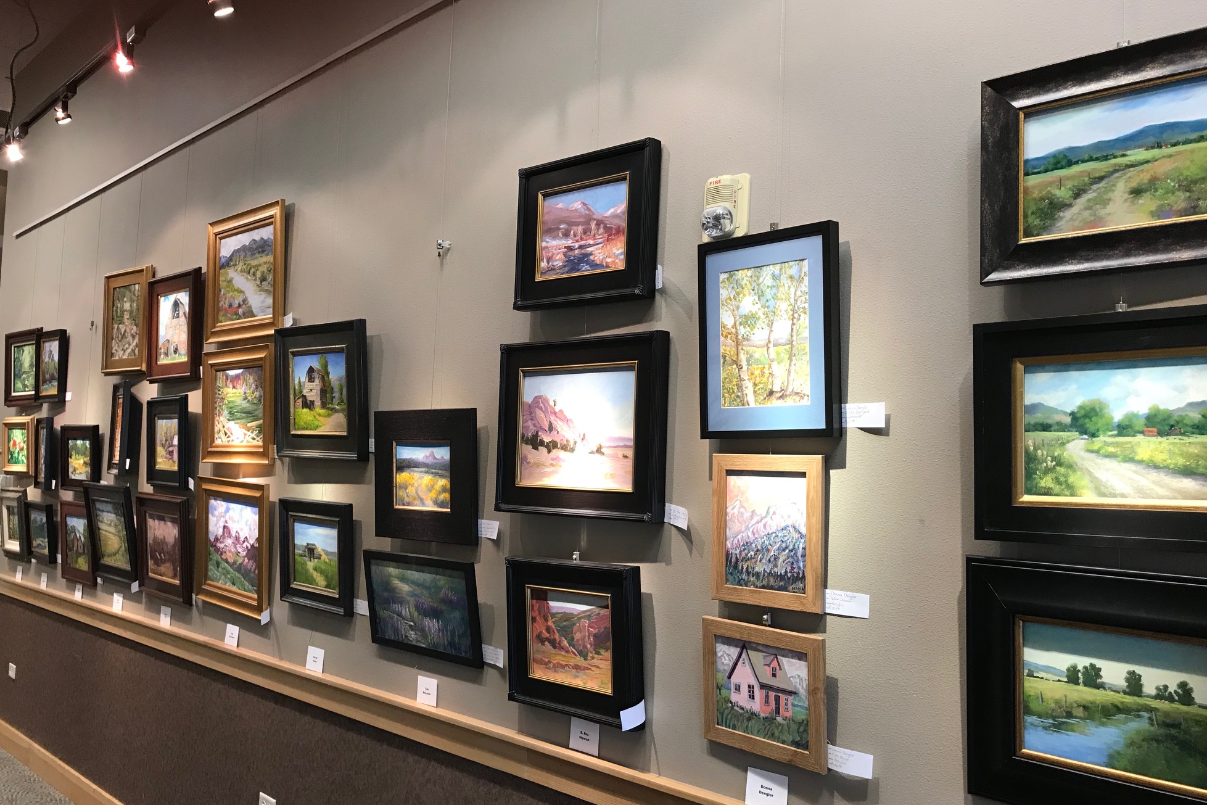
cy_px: 439
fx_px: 1006
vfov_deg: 43.6
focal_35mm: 30
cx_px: 599
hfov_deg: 61.9
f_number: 1.8
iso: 40
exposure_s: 1/24
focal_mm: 3.99
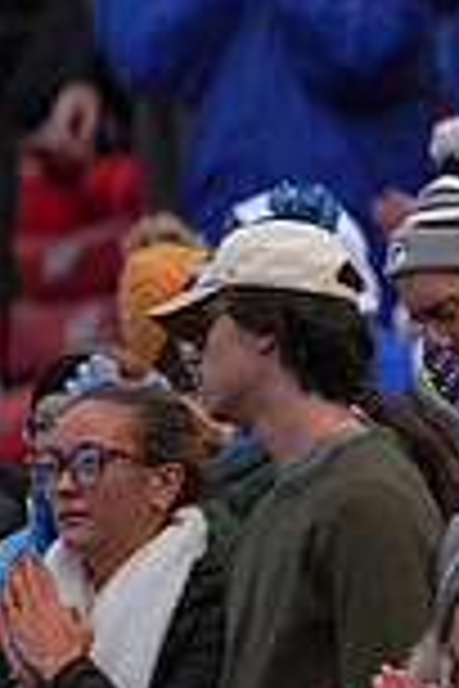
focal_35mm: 1140
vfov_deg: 1.8
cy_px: 110
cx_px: 1256
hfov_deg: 1.2
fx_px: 21801
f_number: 2.8
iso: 250
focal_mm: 300
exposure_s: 1/2500
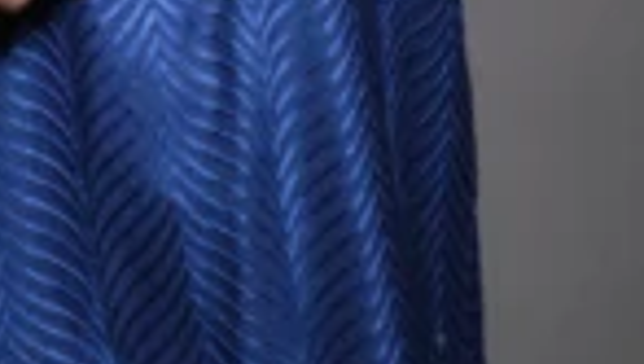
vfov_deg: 3.7
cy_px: -592
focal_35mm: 324
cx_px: 26
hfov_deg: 6.6
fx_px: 5538
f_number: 4
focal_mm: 50.5
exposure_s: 1/250
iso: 200
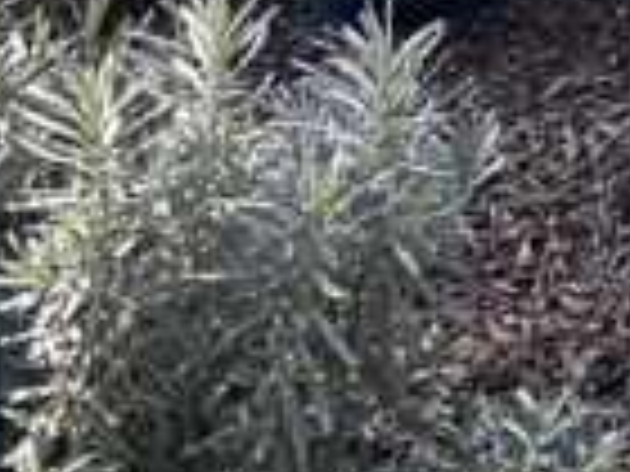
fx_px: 3604
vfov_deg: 7.3
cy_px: -360
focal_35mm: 198
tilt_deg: -13.1
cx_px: 245
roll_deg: -0.4
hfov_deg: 10.0
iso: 50
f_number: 1.5
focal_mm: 5.7
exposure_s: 1/909
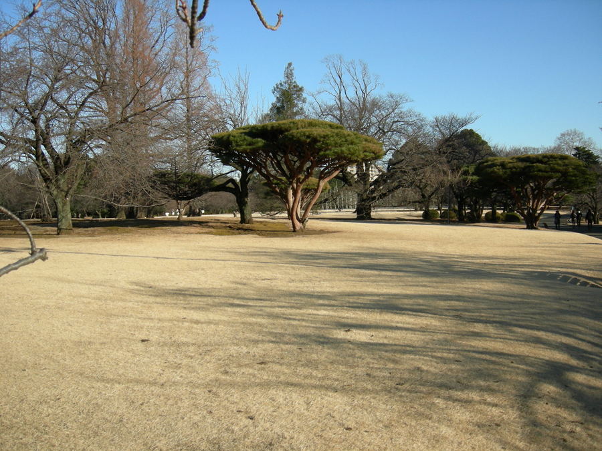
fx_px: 626
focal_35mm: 36
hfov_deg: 51.4
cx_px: 301
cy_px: 226
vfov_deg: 39.7
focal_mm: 7.5
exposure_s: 1/1000
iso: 100
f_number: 2.7
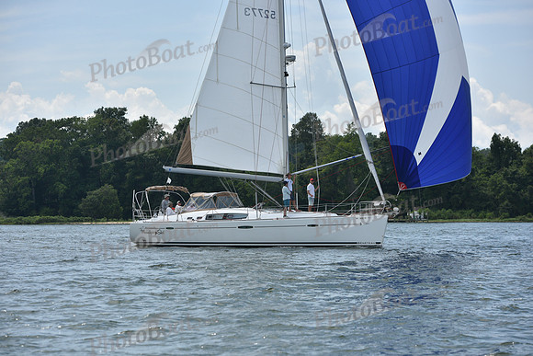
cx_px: 266
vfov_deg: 12.5
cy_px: 178
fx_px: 1629
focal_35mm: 110
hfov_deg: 18.6
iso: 320
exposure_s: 1/3200
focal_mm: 110
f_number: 5
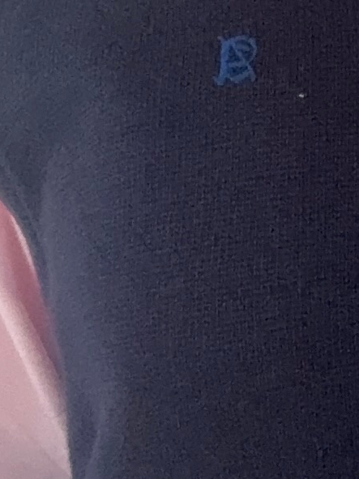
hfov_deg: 9.2
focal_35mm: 157
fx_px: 2172
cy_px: -458
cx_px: 574
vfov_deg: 11.4
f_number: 1.9
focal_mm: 2.69
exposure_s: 1/116
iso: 80
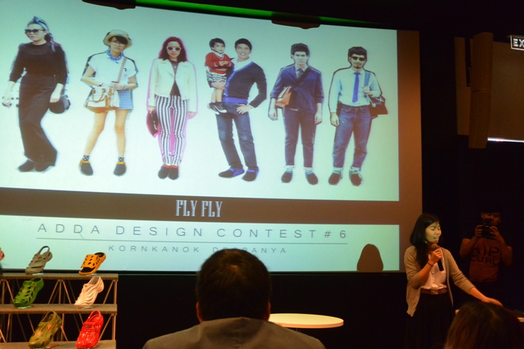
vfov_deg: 33.4
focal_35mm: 40
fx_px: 582
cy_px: 174
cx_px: 262
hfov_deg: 48.5
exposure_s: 1/30
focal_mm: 15.1
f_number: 4.2
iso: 800
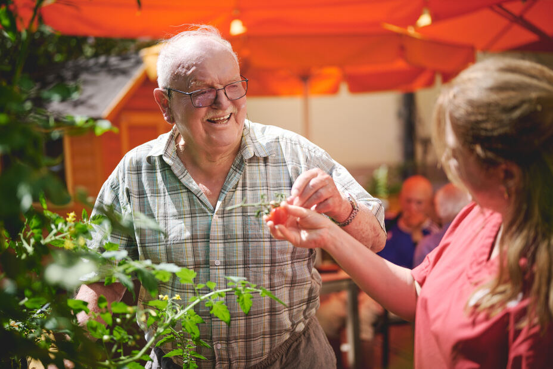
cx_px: 276
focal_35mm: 50
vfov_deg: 27.0
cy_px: 184
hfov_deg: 39.6
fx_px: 768
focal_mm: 50
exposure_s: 1/2000
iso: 100
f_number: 1.8
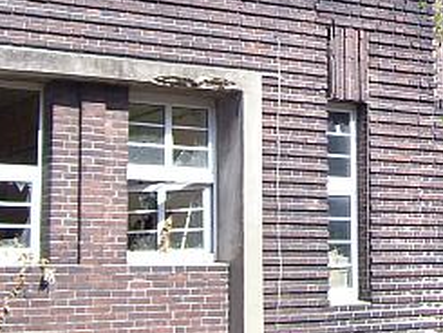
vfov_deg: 16.7
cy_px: 60
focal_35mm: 88
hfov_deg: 21.7
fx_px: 1127
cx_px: 410
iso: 80
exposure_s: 1/750
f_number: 2.7
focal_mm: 6
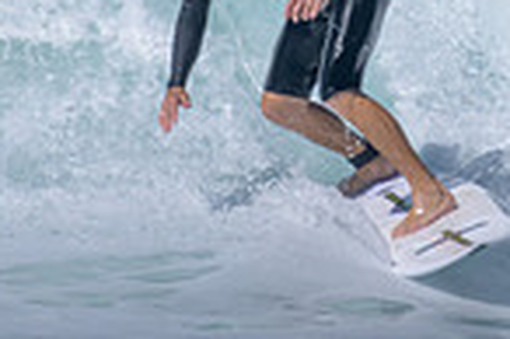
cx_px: 189
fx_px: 56362
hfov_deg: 0.5
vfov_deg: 0.3
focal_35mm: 3983
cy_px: -156
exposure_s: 1/2000
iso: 450
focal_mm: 1000
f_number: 11
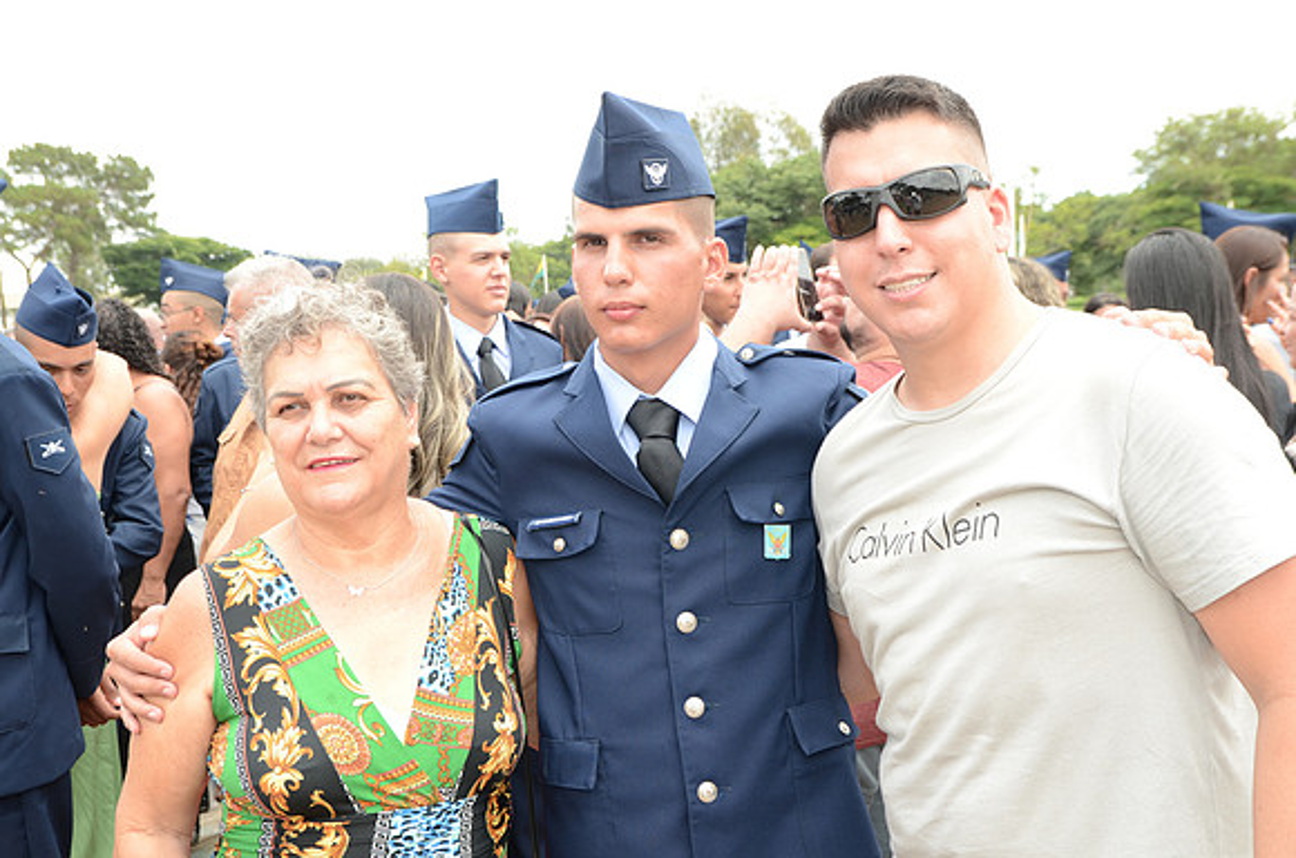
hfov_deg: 48.0
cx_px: 648
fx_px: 1455
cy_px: 429
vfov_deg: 32.9
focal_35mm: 40
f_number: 6.3
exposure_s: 1/250
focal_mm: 27
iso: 320
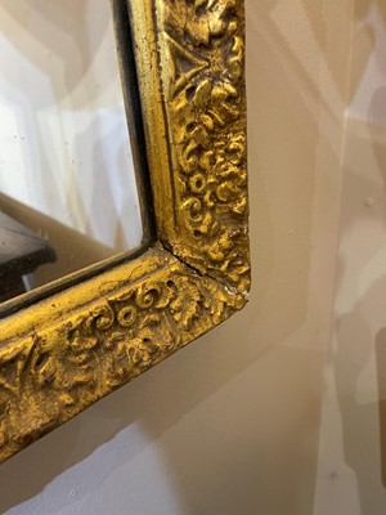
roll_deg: +5.5
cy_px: 258
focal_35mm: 25
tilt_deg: -25.5
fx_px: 372
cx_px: 193
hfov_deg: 54.9
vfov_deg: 69.4
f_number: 1.6
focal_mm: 5.1
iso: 320
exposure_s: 1/50
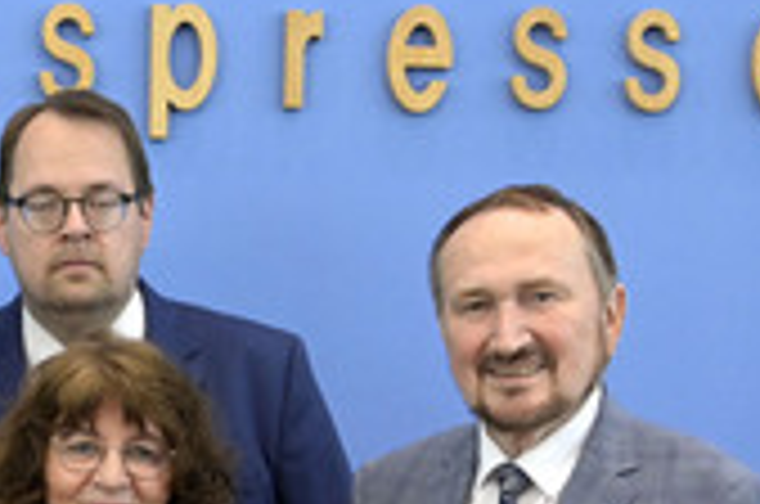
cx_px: -142
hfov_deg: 18.2
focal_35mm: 107
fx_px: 2255
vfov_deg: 12.4
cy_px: 608
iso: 4000
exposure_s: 1/500
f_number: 6.3
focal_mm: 40
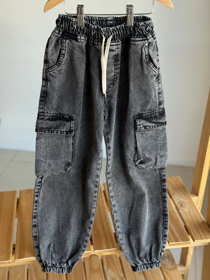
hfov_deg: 30.3
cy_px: 140
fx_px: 388
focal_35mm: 48
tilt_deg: -28.3
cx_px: 105
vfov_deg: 39.7
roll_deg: -0.5
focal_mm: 6.76
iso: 160
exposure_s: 1/219
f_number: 1.78
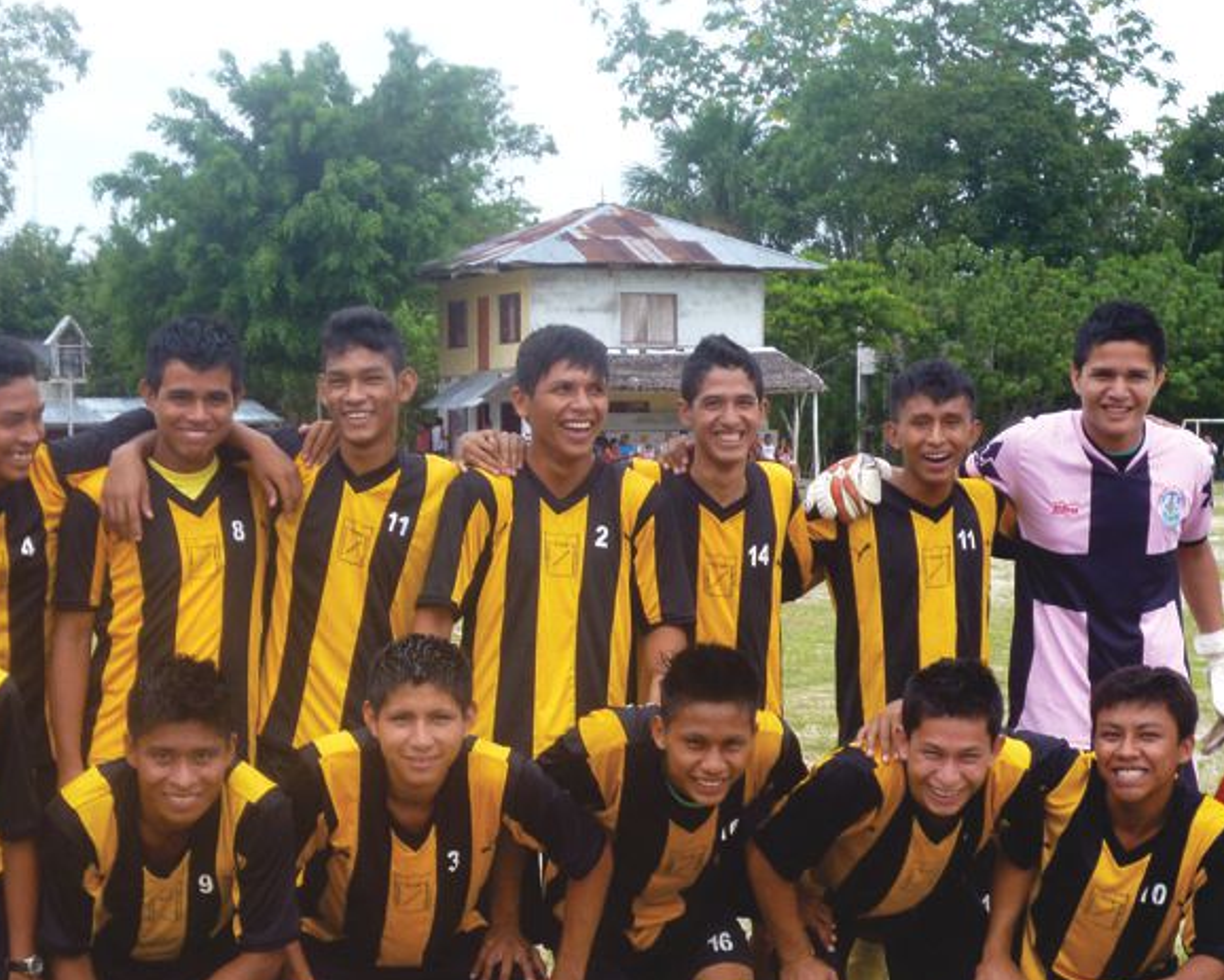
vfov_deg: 18.9
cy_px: 715
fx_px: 2936
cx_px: 460
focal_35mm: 81
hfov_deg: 23.5
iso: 100
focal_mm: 8.6
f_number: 4
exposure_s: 1/200
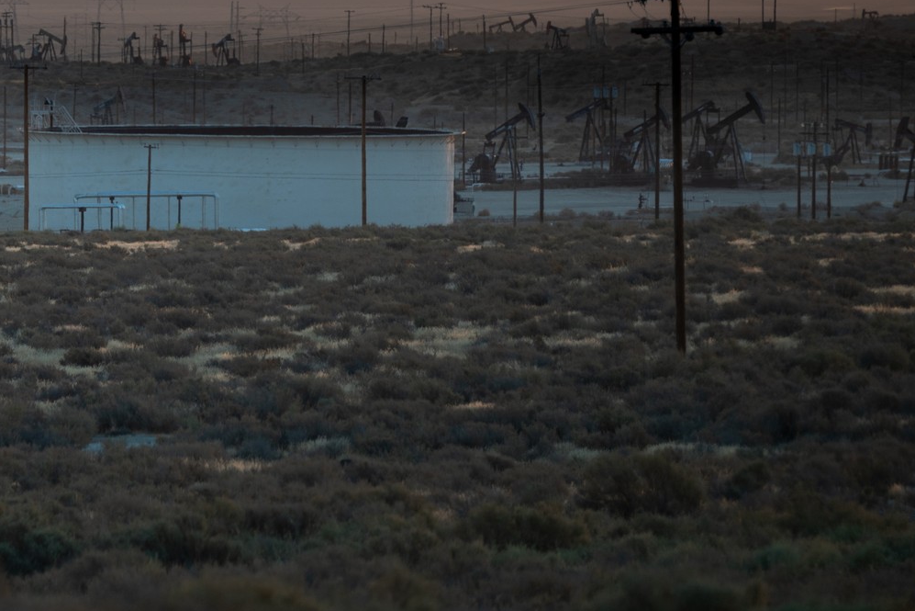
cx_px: -163
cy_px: -50
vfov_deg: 2.9
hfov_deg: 4.3
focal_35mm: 481
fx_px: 12226
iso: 100
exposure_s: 1/200
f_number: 2.8
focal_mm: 200
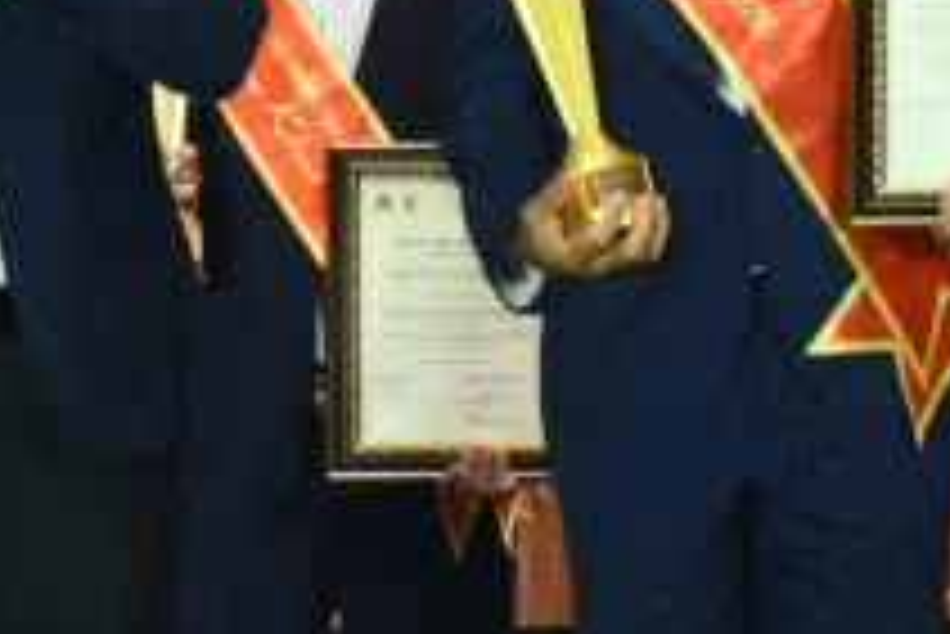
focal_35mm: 475
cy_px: -180
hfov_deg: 4.3
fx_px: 12543
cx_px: 635
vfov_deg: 2.9
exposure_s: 1/100
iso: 1000
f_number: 5.6
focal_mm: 98
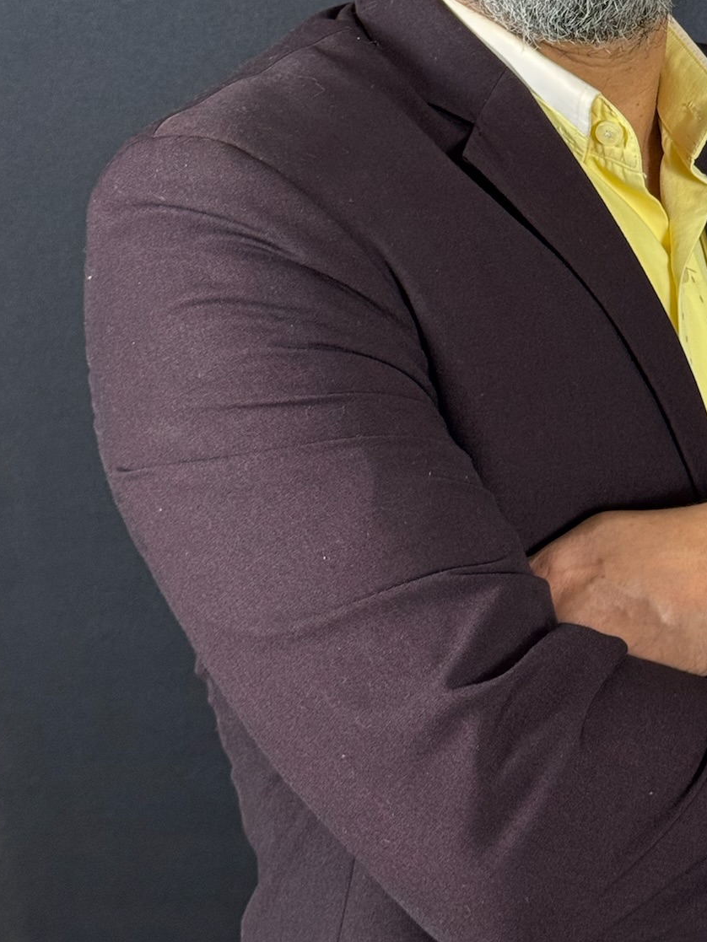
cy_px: 120
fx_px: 2396
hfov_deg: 16.6
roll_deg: +0.8
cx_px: 639
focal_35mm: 88
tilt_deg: -8.1
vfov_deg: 21.8
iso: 200
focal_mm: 6.76
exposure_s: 1/60
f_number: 1.78
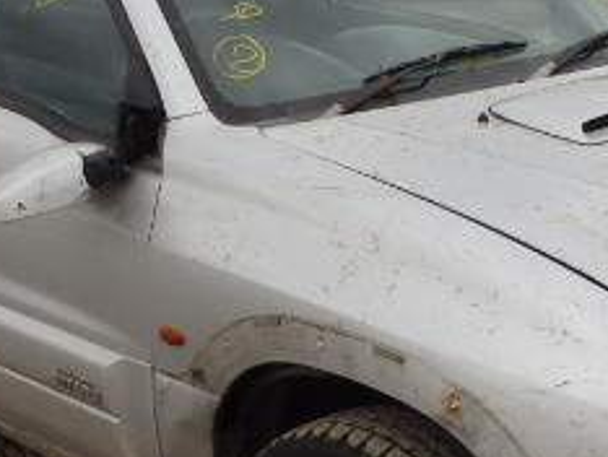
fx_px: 1442
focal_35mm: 82
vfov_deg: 17.9
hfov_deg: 23.8
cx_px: 379
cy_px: 325
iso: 125
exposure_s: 1/640
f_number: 4.1
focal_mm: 5.4
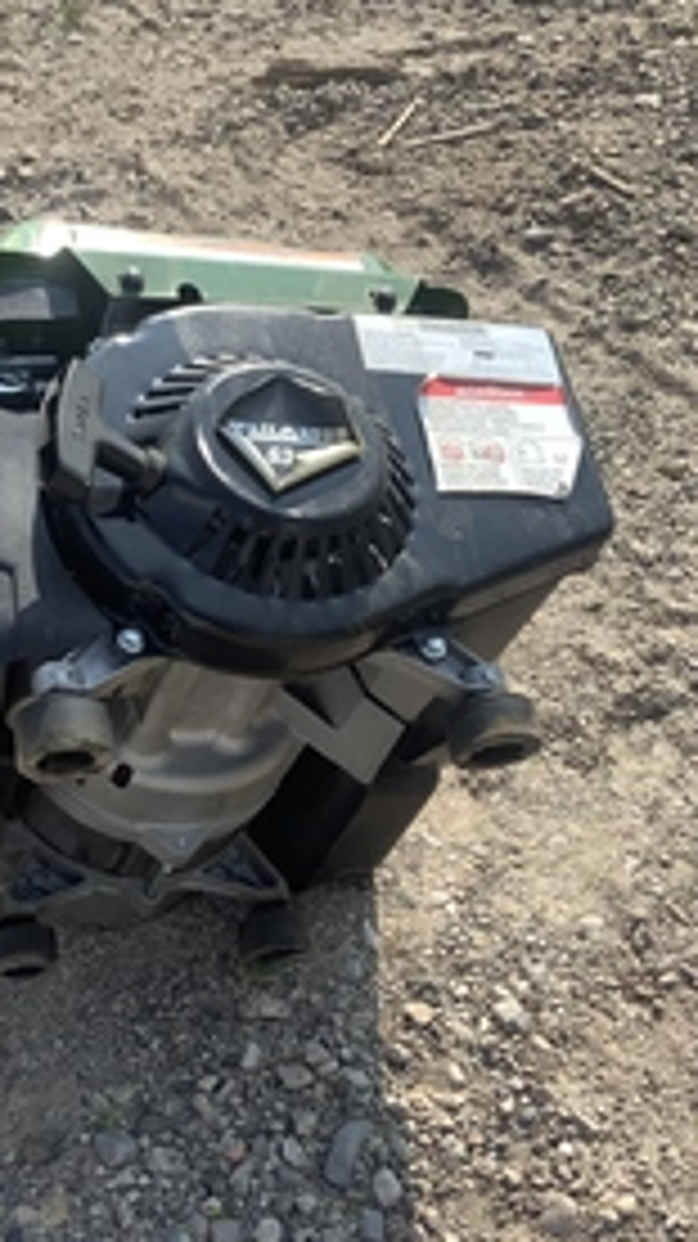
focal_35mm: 49
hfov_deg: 24.2
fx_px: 1614
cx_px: 185
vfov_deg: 42.1
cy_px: 639
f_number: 2.4
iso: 25
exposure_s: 1/886
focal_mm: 3.3
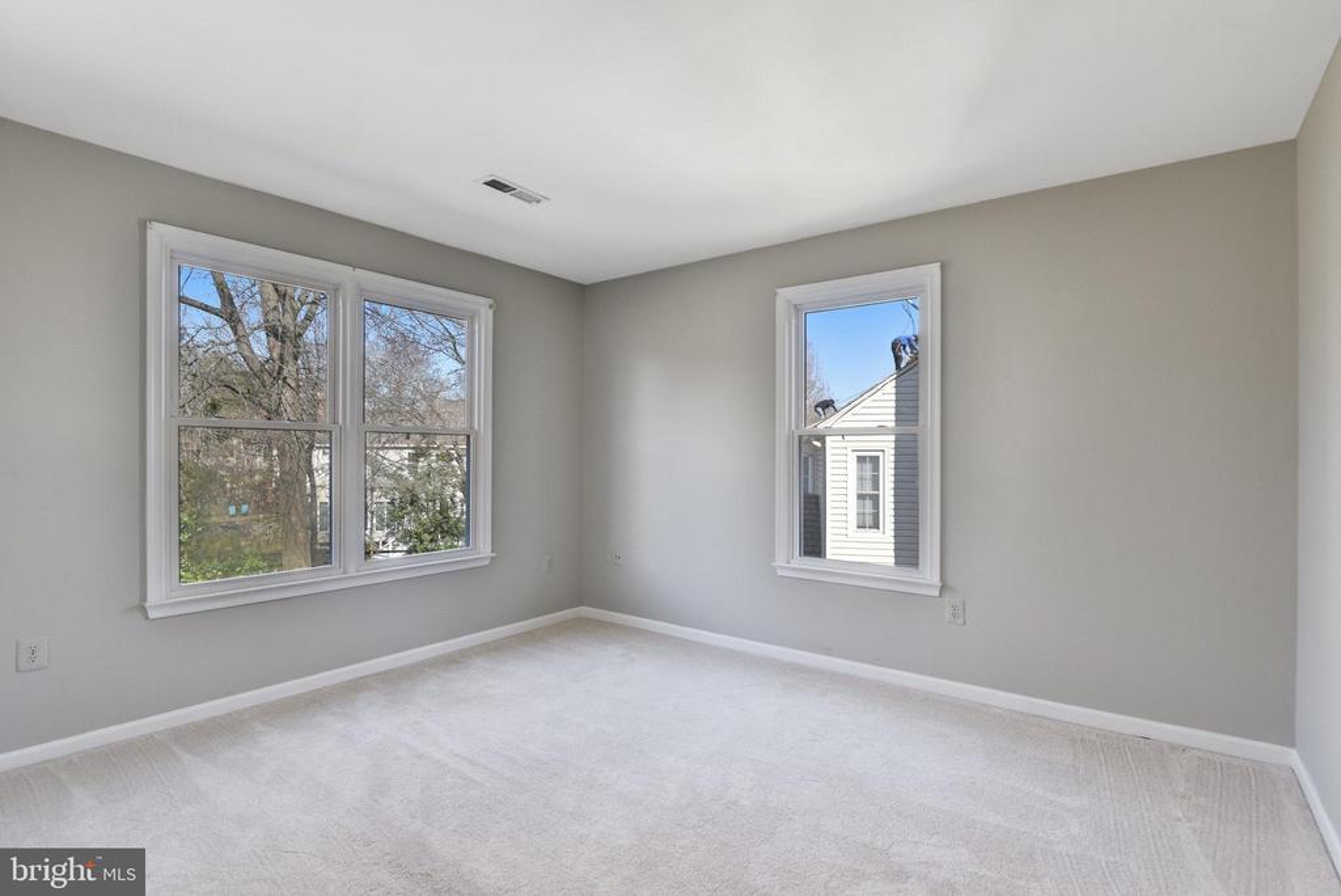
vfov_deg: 70.5
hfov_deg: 93.2
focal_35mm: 17
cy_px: 448
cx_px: 670
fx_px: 634
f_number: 8
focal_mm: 17
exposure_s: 1/125
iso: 400
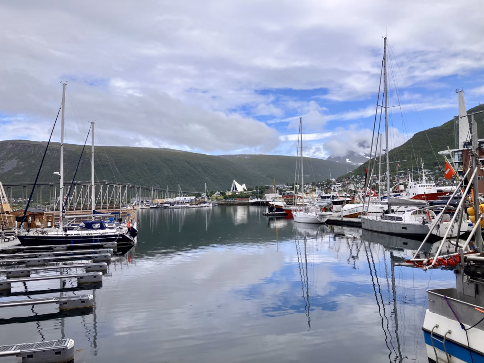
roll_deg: +2.3
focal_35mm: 28
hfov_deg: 63.4
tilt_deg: +2.1
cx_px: 242
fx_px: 391
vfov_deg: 49.7
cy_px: 182
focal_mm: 3.99
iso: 32
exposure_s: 1/2024
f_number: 1.8
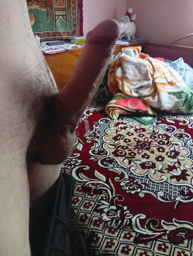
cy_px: 128
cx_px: 96
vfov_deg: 65.2
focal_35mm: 27
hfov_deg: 51.5
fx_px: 200
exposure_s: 1/33.3
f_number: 1.8
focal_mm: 3.84
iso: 642
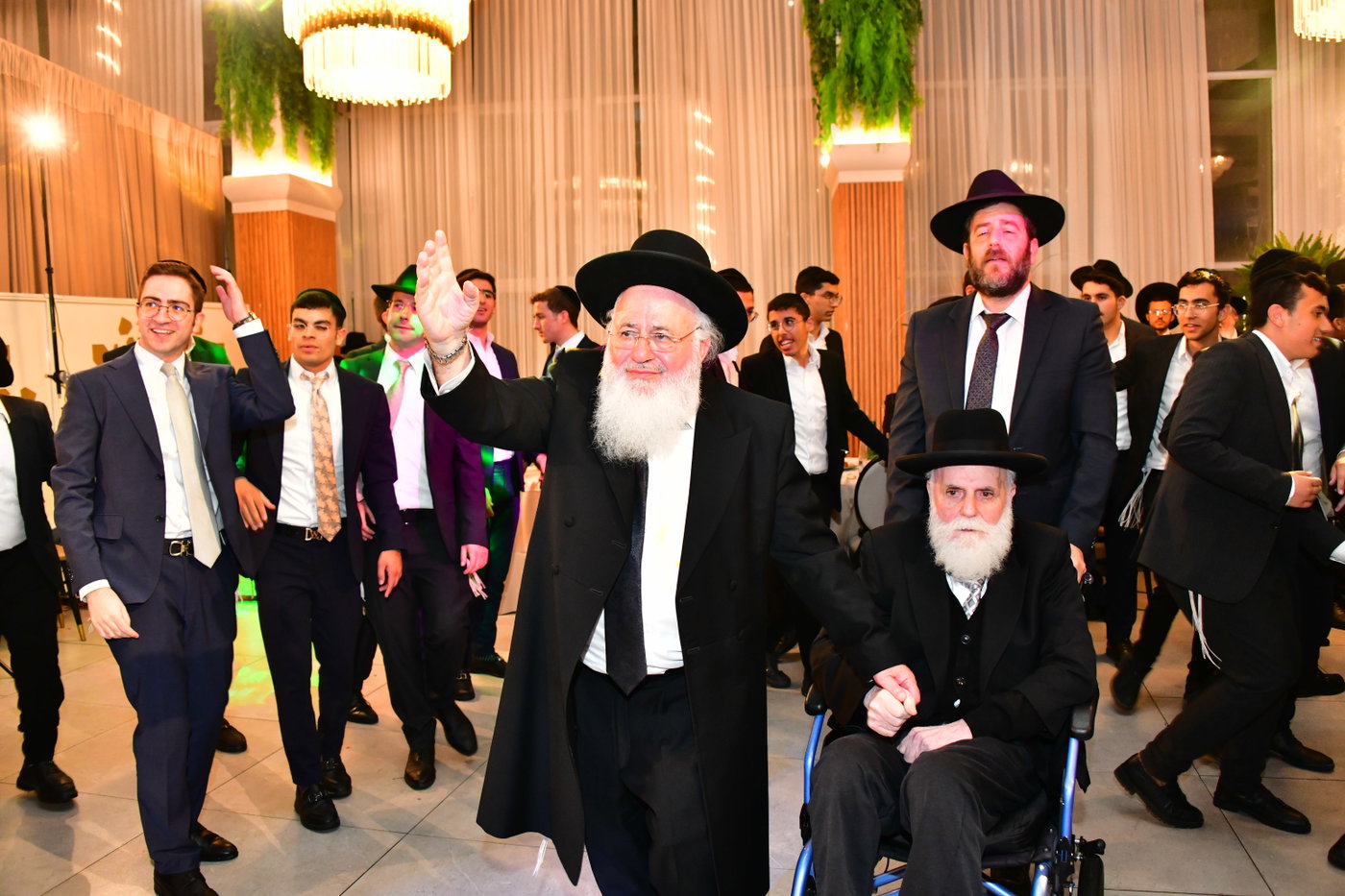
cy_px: 448
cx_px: 672
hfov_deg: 65.5
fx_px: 1046
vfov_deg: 46.4
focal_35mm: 28
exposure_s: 1/100
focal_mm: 28
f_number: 5.6
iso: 2000
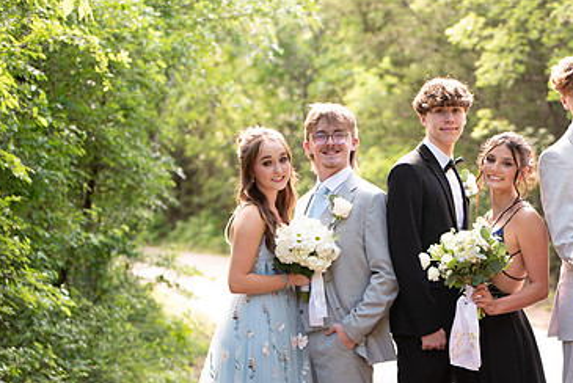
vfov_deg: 11.5
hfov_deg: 17.1
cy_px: 297
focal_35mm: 119
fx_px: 1896
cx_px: 451
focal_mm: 70
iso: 100
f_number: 2.8
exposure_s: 1/100
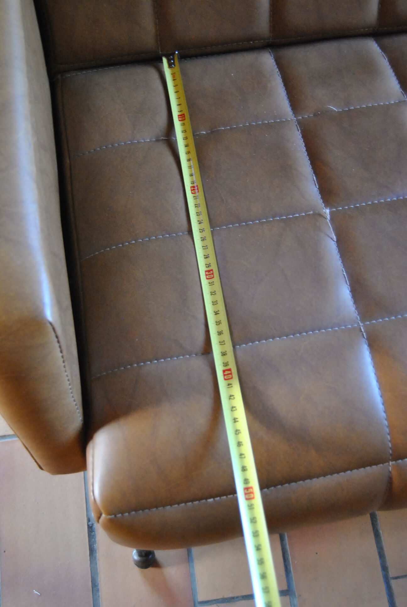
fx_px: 659
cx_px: 204
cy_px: 304
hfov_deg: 34.3
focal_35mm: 39
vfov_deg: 49.5
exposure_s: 1/30
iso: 1250
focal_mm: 26
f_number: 4
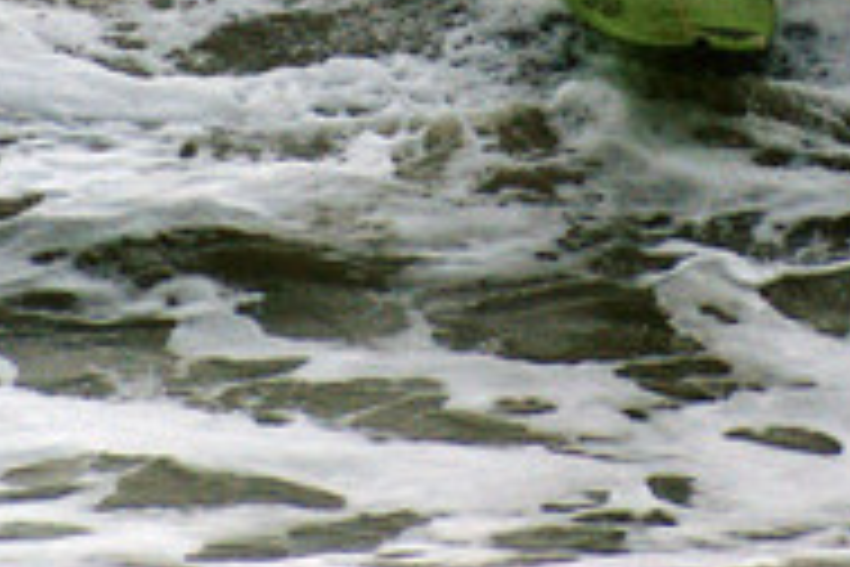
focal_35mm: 919
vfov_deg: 1.5
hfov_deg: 2.2
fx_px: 21697
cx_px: 643
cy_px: -252
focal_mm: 210
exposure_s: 1/4000
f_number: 5.6
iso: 800
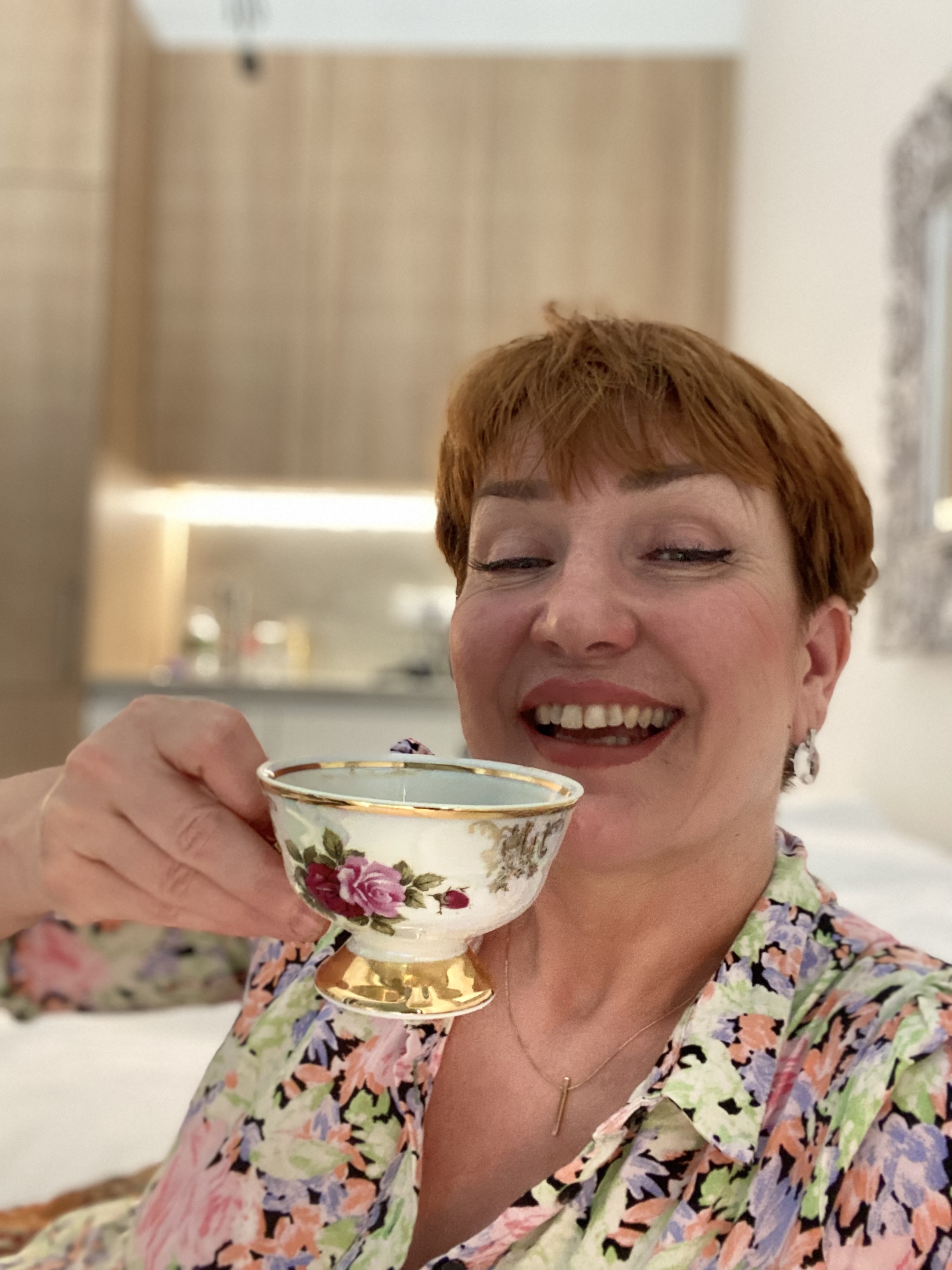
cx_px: 476
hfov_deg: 46.8
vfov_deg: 60.0
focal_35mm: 30
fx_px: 1100
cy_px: 635
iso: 400
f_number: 2.2
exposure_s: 1/25
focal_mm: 2.71
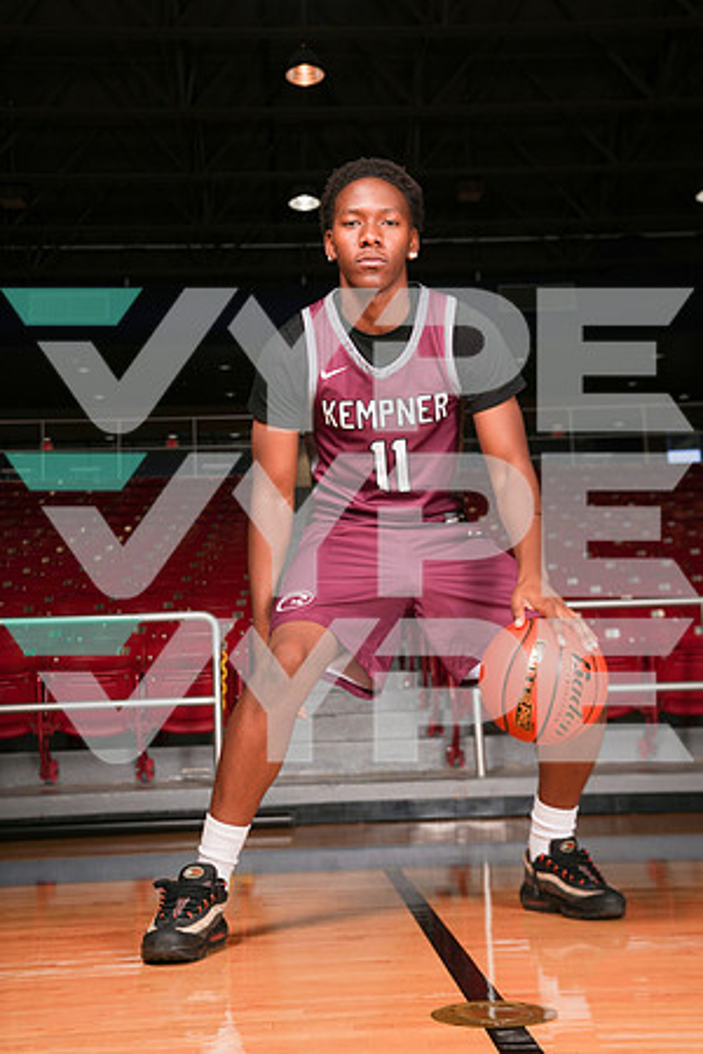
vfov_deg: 44.5
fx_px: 1289
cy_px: 527
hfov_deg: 30.5
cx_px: 352
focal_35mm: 44
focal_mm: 44
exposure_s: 1/200
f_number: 6.3
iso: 250
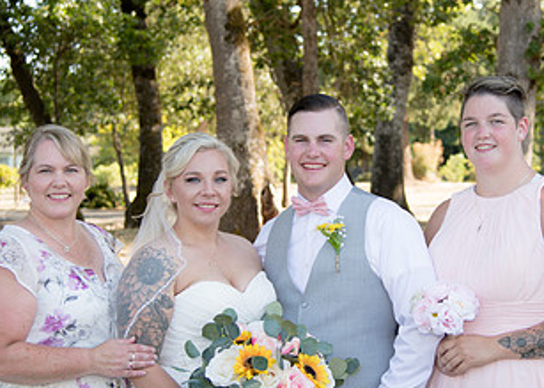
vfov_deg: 13.9
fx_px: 1591
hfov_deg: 19.4
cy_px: 208
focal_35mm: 103
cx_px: 332
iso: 250
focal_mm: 48
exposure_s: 1/320
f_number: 4
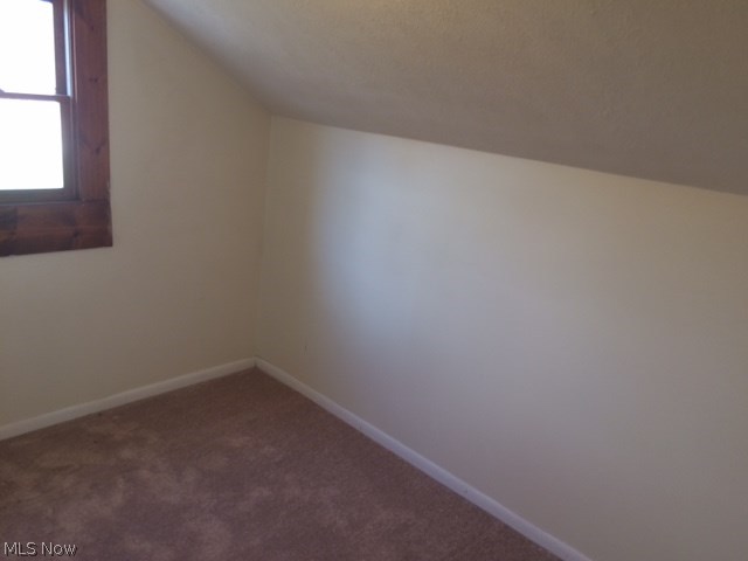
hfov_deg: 61.7
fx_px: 627
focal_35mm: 29
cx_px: 374
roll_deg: -4.0
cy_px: 280
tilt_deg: -15.9
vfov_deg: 48.2
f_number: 2.2
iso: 64
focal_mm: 4.15
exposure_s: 1/30
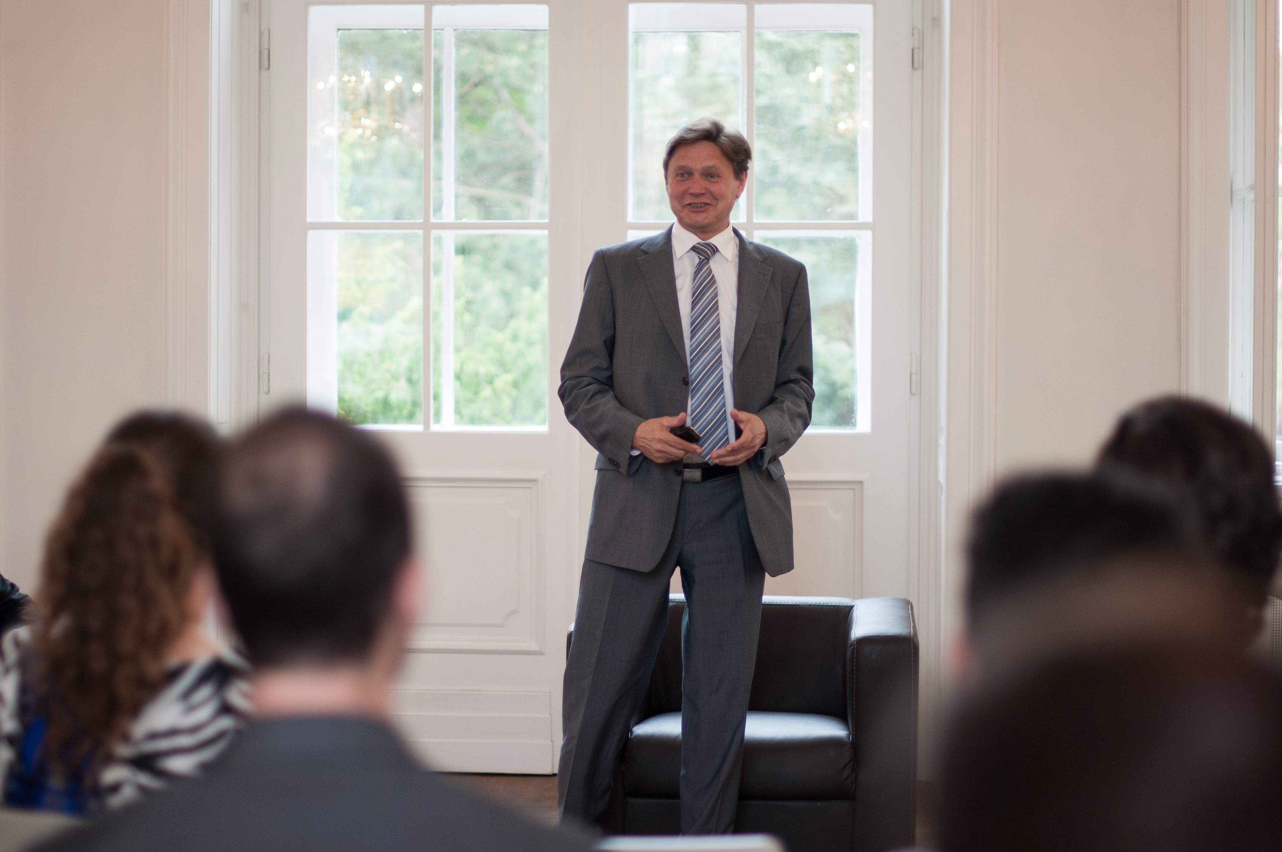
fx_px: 2668
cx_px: 641
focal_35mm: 75
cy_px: 426
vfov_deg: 18.1
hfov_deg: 27.0
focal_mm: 50
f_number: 1.4
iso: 320
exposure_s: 1/320
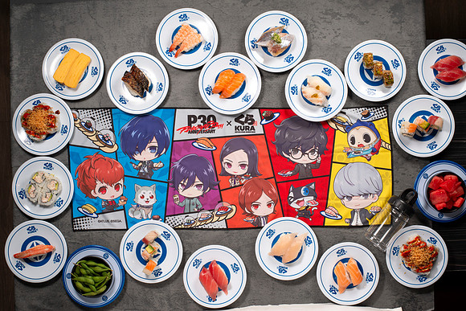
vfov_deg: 27.0
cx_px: 233
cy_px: 156
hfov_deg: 39.6
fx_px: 647
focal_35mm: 50
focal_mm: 50
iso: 200
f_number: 16
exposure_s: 1/200
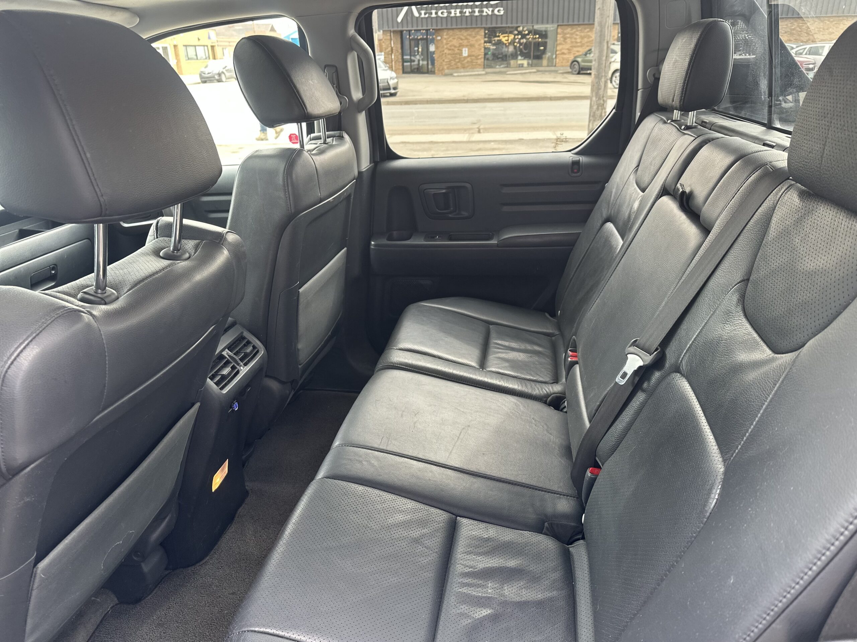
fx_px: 594
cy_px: 321
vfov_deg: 56.8
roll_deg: +1.7
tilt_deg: -23.8
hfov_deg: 71.6
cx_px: 428
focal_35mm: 24
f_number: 1.78
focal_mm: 6.86
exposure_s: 1/121
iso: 125
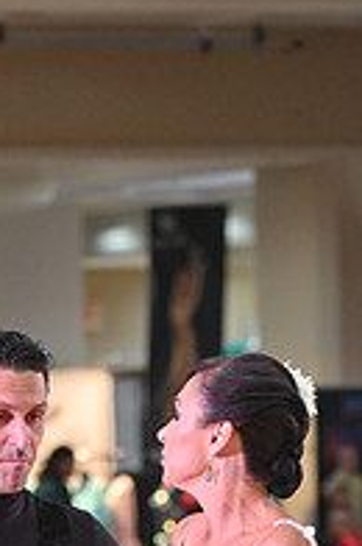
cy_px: 791
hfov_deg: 3.8
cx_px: 213
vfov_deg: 5.7
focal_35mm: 356
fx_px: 5388
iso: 4000
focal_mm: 120
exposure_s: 1/400
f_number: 4.5
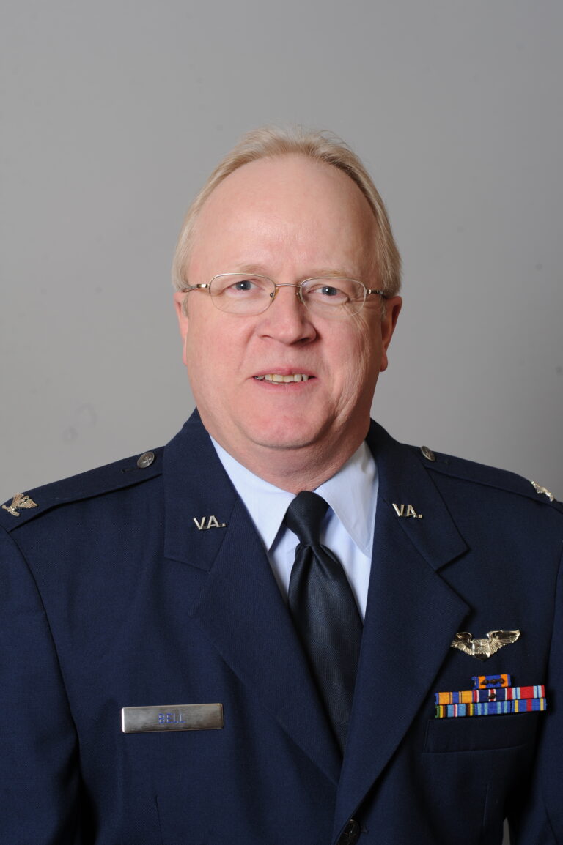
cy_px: 422
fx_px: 2466
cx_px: 282
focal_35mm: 105
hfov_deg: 13.0
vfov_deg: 19.5
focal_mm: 105
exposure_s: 1/125
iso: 200
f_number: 9
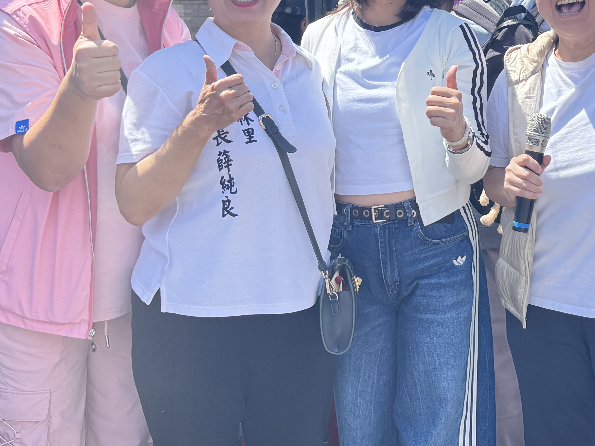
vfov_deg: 25.5
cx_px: 495
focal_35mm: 56
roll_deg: -0.8
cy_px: 75
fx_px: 963
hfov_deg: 33.1
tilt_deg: -4.2
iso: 50
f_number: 1.6
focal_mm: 5.96
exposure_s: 1/792
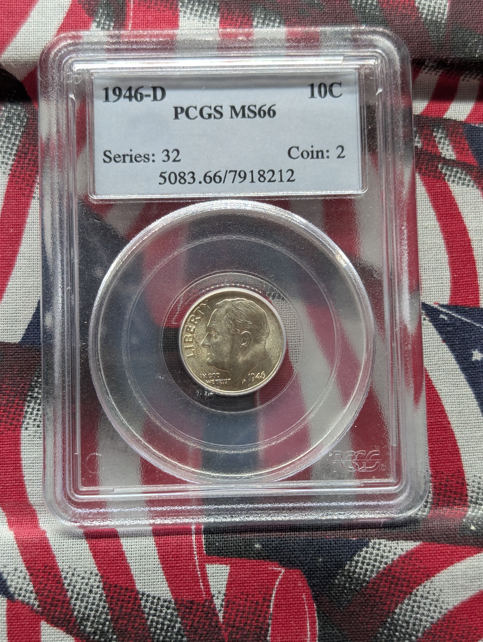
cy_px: 321
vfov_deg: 38.9
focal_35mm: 49
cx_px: 242
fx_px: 909
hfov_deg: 29.7
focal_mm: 6.9
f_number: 1.68
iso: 66
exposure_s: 1/115
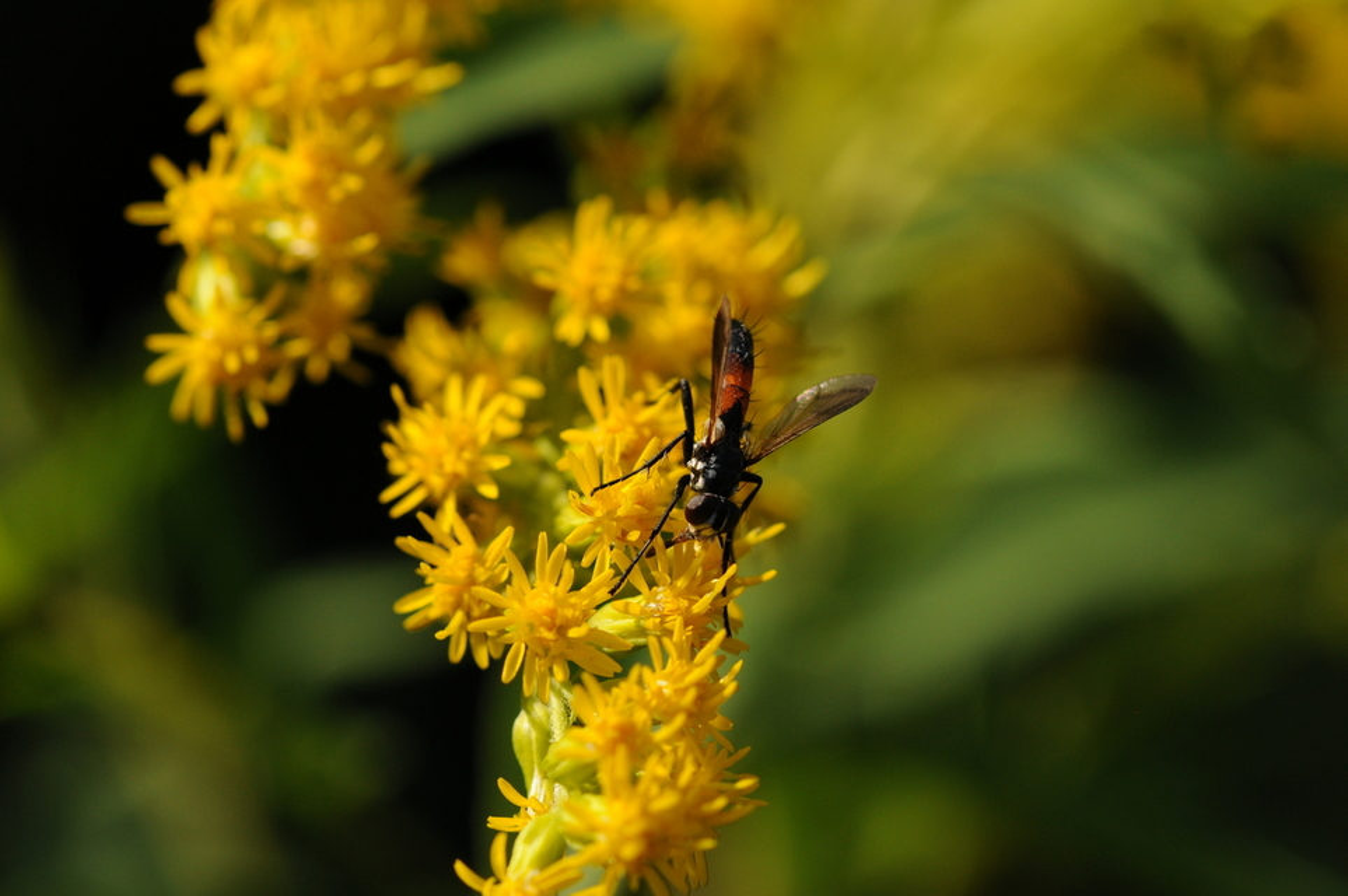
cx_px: 674
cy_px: 448
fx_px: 5891
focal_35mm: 158
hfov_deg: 13.1
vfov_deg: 8.7
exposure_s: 1/1250
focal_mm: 105
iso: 400
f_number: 9
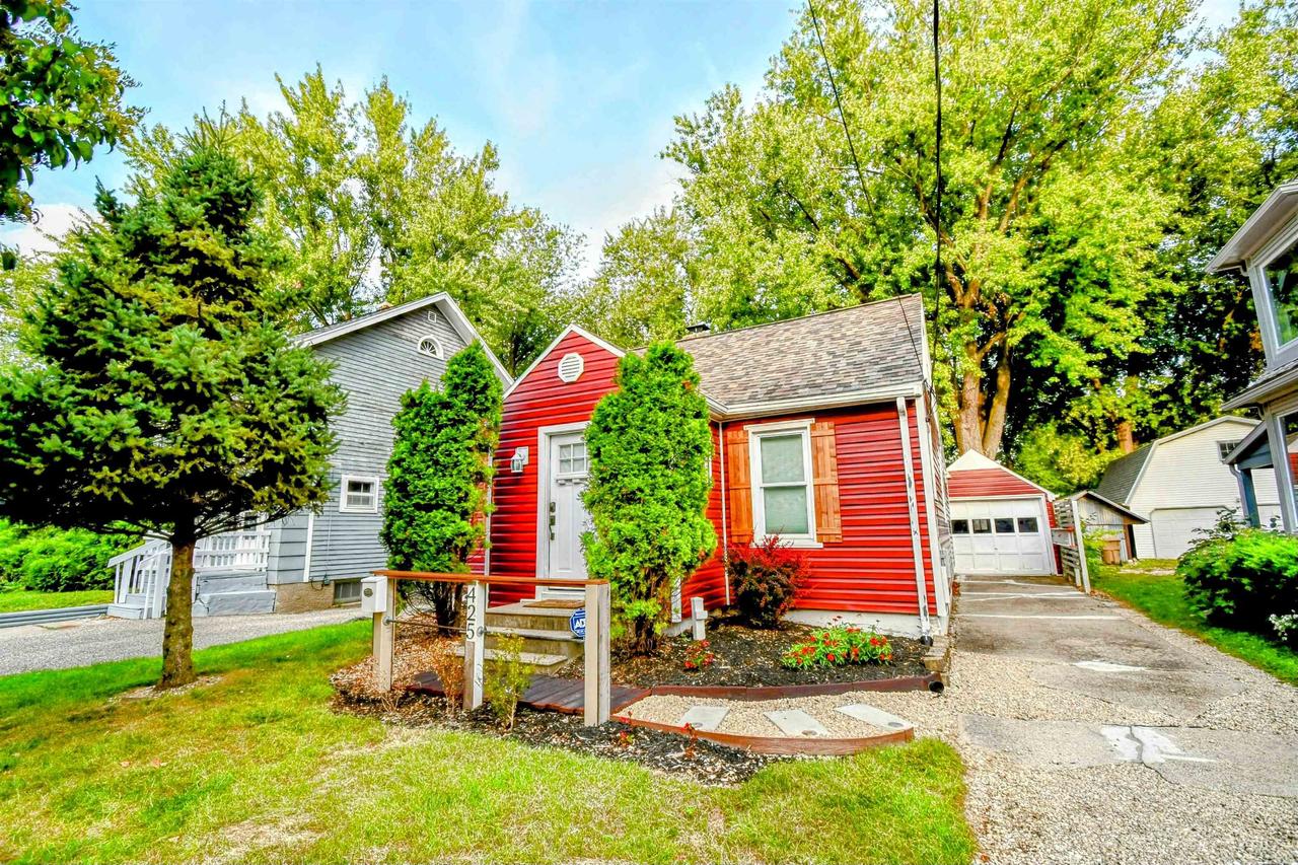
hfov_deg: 100.4
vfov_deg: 77.3
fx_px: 541
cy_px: 432
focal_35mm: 15
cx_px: 649
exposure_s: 1/250
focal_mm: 10
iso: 250
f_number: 5.6
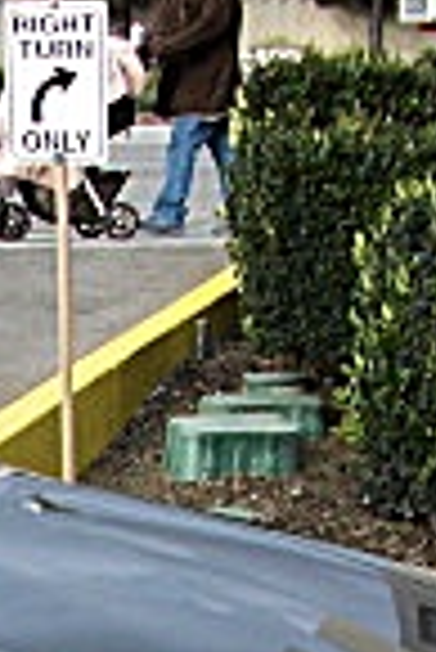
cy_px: 1061
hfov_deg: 7.8
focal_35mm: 165
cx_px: -544
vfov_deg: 11.7
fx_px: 2990
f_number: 2.8
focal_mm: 6.3
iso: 50
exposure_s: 1/320
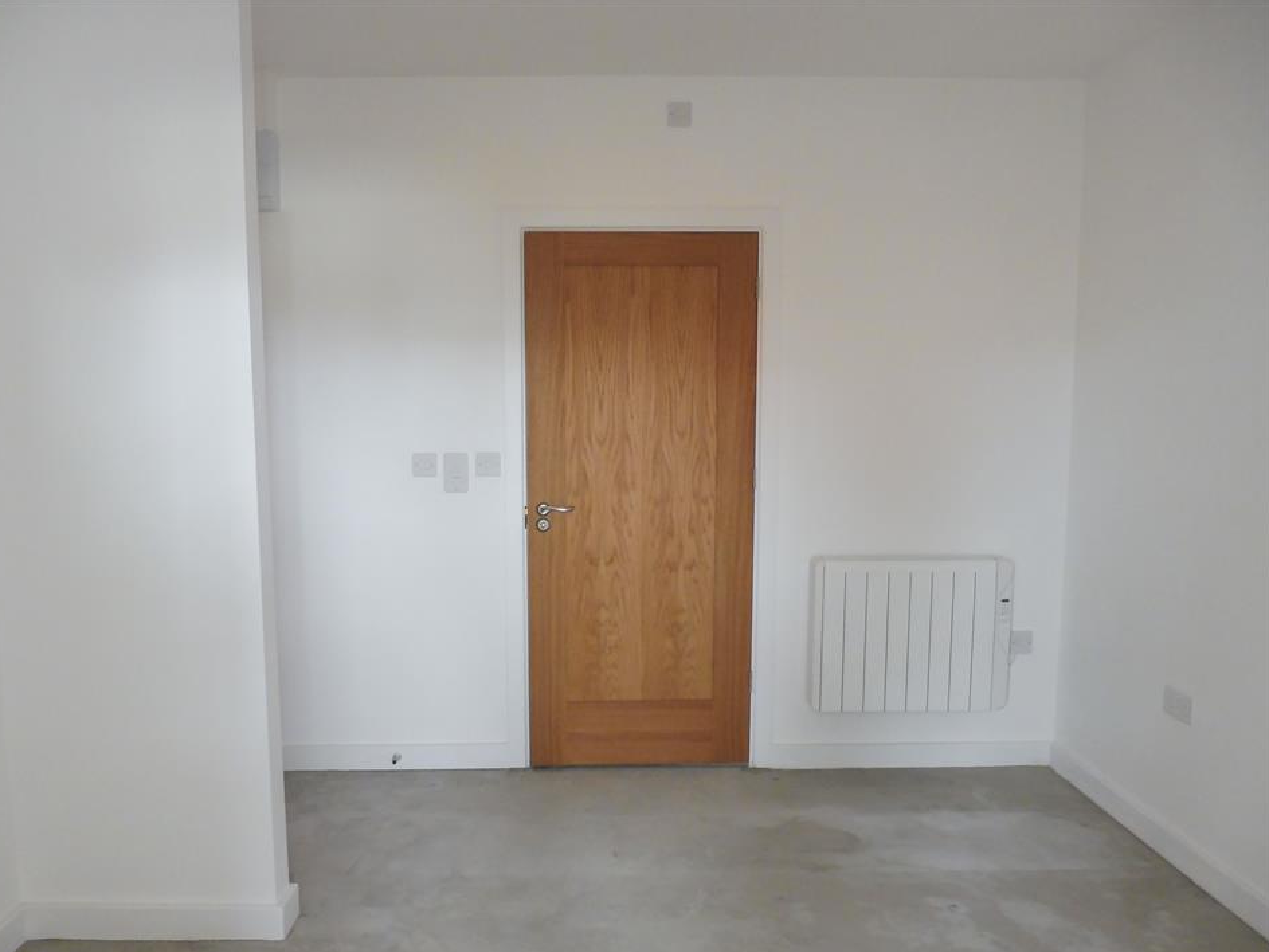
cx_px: 585
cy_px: 513
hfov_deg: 67.2
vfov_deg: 53.0
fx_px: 953
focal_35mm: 26
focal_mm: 4.3
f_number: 3.3
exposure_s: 1/50
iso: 400
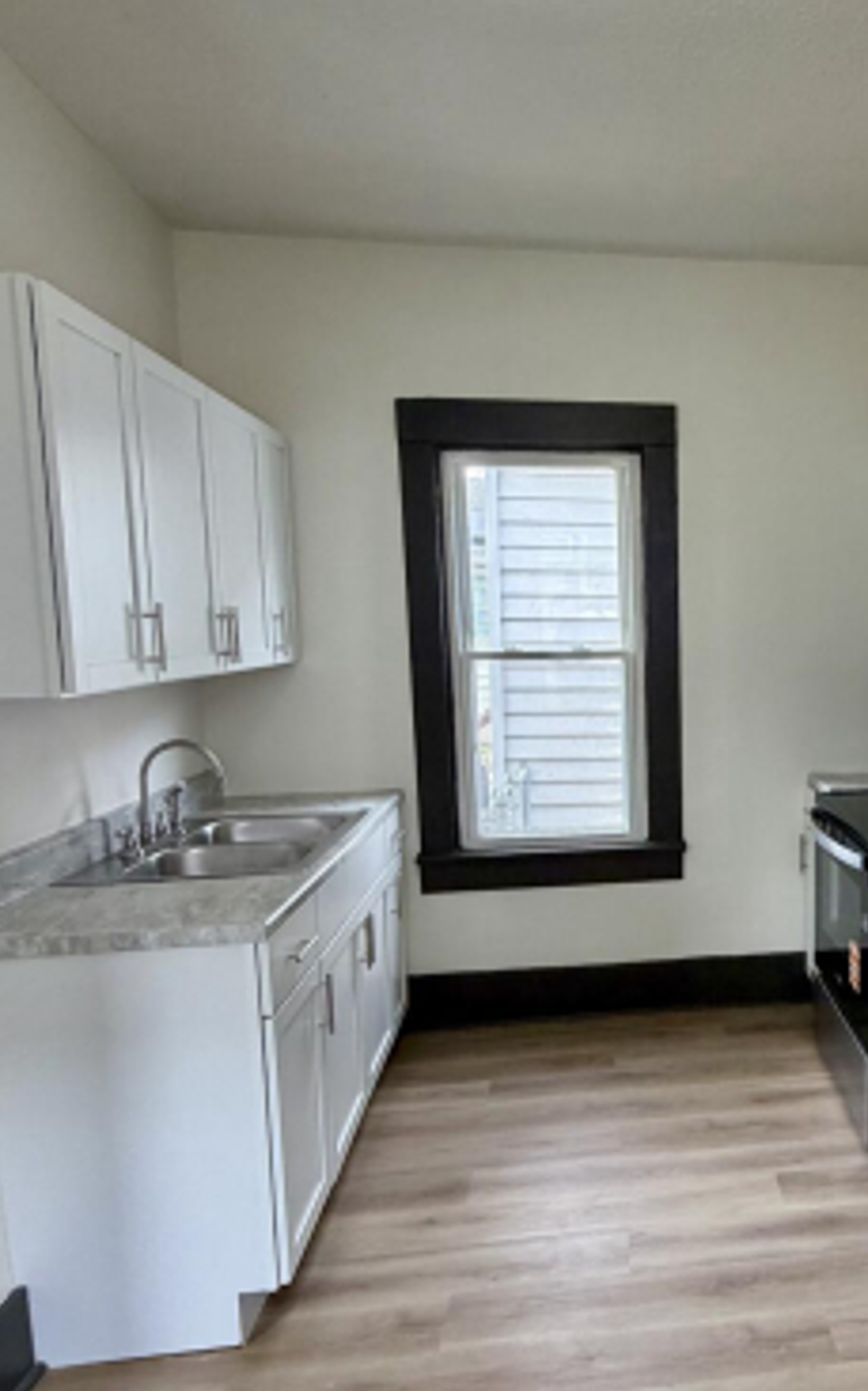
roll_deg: +0.1
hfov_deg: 42.5
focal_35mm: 27
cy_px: 756
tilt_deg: -7.1
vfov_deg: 68.3
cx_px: 766
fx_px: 1023
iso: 250
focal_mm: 2.22
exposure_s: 1/120
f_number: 2.2
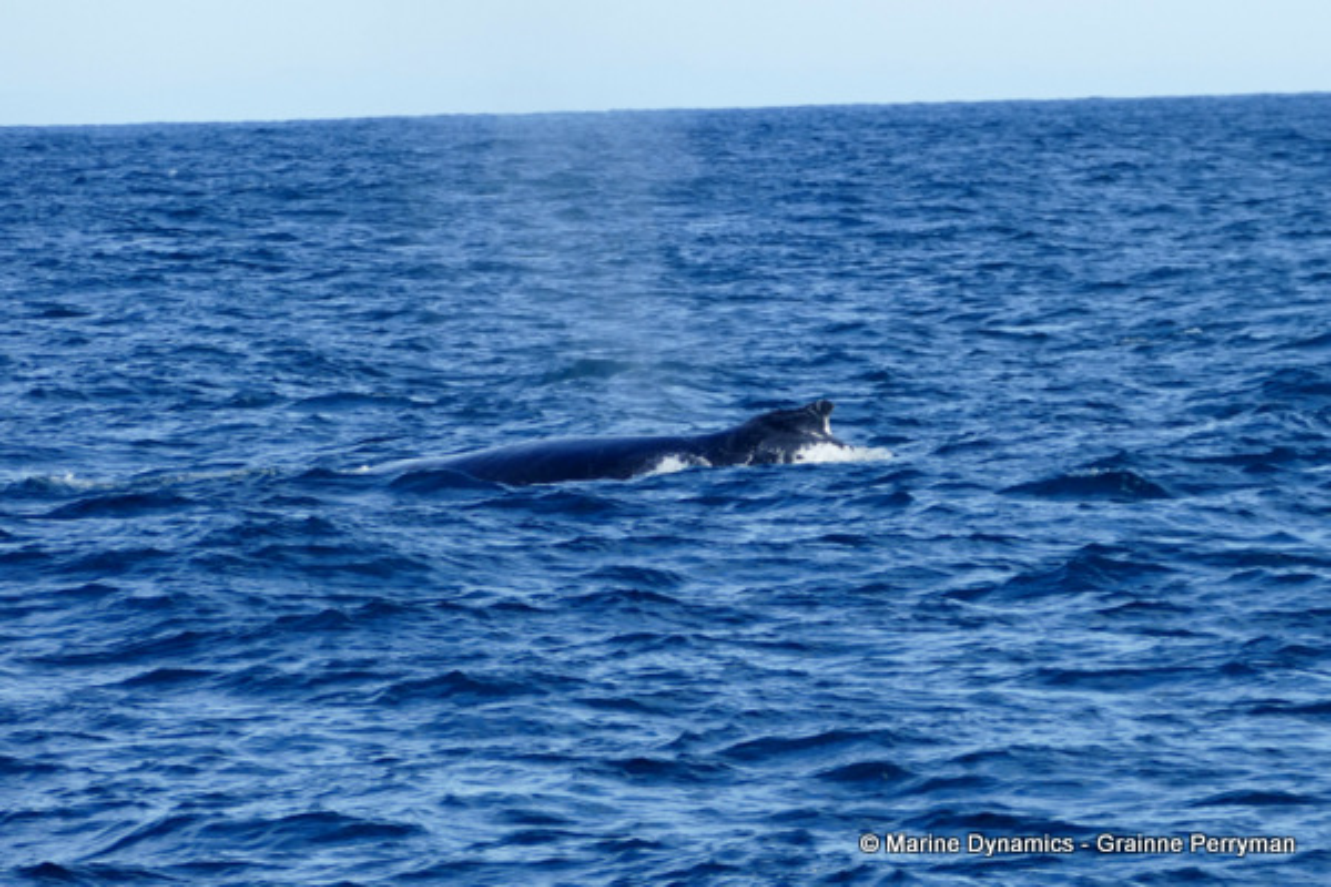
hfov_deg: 7.9
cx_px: 666
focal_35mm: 260
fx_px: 9612
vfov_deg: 5.3
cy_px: 444
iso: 125
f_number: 4
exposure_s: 1/1300
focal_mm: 94.66
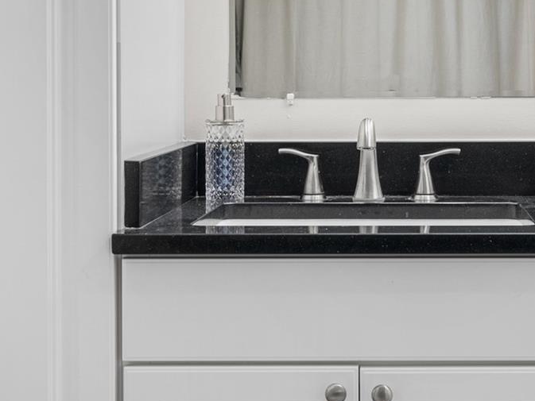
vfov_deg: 18.3
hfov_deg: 24.2
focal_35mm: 80
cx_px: 401
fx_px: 1237
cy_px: 74
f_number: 8
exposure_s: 1/8
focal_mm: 35
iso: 200
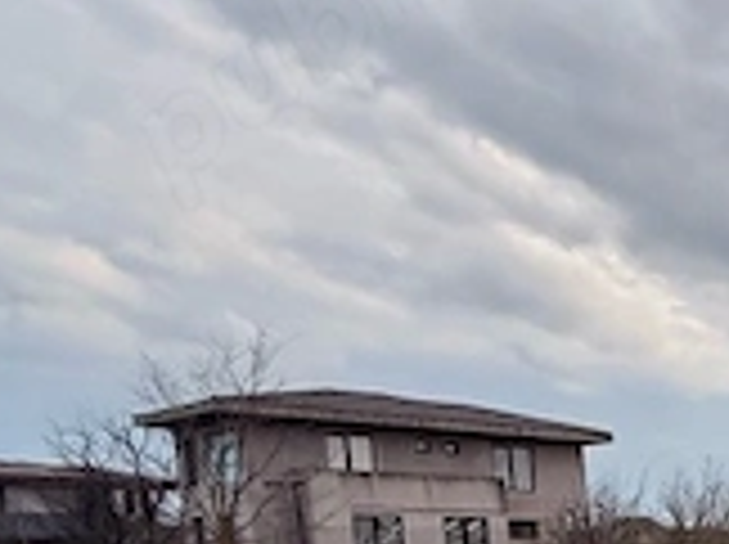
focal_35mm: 52
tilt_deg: -6.8
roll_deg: +4.3
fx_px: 1093
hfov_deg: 22.3
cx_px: 1305
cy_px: 683
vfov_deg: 24.8
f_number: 2.2
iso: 64
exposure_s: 1/1431
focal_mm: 2.22
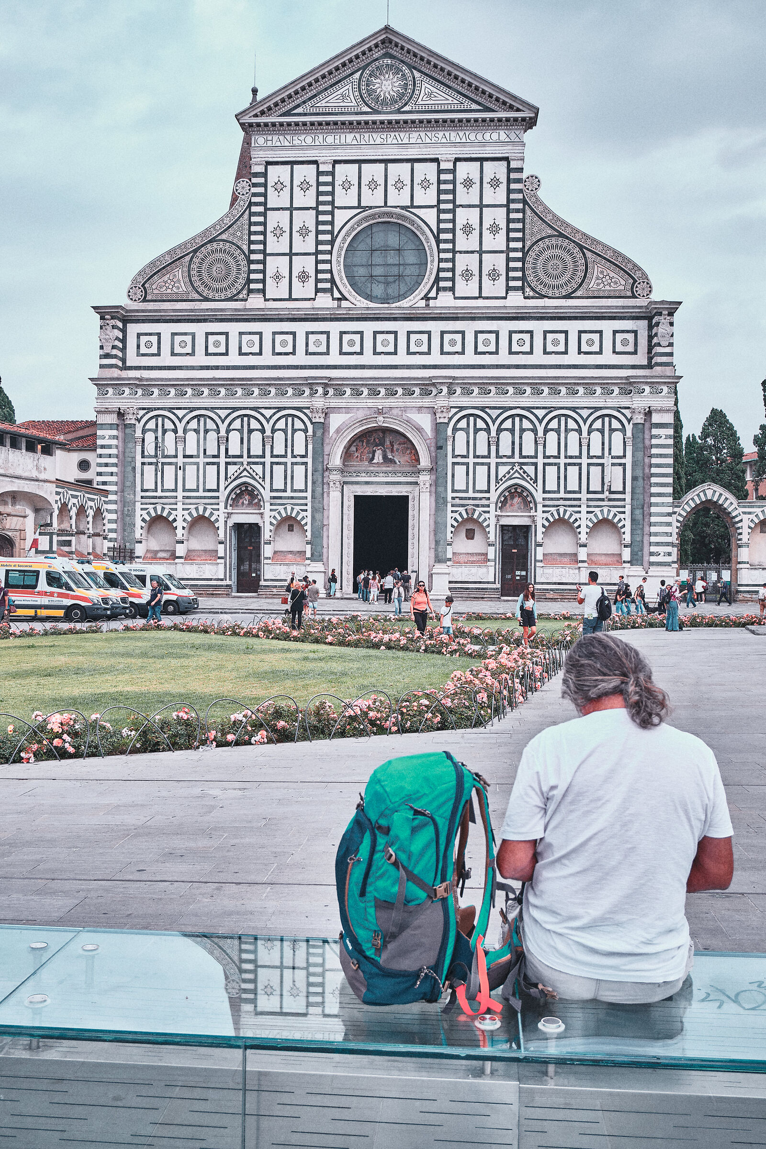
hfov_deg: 37.9
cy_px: 574
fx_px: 1117
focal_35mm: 35
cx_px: 383
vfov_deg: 54.4
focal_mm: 23.5
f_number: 4.4
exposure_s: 1/250
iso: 200
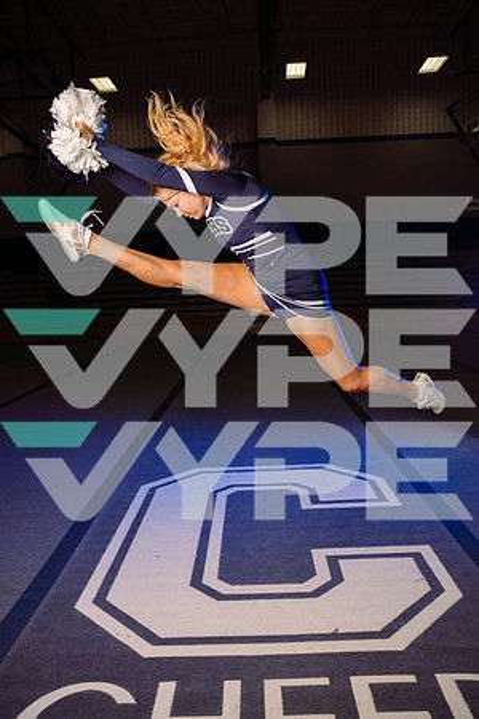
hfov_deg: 43.6
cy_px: 360
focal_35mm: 30
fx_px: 599
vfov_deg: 61.9
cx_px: 240
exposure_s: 1/250
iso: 100
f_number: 5.6
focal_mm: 30
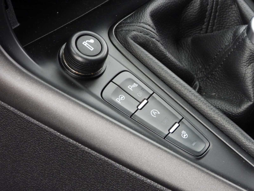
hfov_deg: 7.8
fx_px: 1871
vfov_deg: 5.8
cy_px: 96
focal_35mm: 255
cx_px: 127
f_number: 4.5
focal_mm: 45.8
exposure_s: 1/100
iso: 400
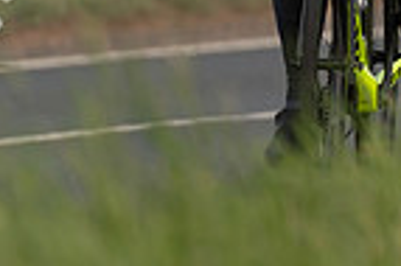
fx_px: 20939
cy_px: -76
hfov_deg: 1.1
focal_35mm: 1882
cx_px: 360
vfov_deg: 0.7
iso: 160
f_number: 3.2
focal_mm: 194
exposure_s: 1/1000
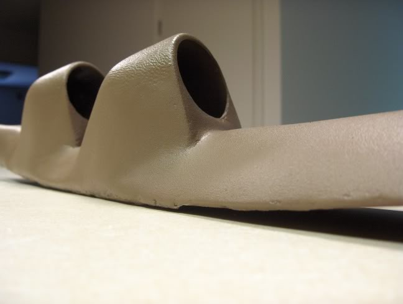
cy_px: 152
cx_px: 202
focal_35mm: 39
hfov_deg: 47.8
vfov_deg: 36.9
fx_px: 455
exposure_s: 1/45.4
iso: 200
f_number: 2.8
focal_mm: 8
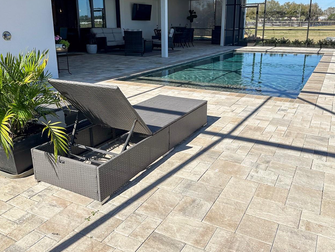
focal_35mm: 31
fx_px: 300
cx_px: 171
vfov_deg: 45.2
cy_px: 103
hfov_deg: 58.3
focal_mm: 6.86
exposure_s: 1/4016
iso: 80
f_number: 1.78
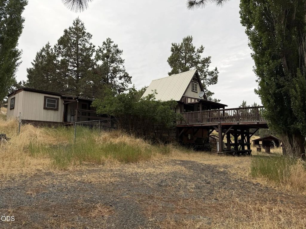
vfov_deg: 56.8
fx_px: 212
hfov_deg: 71.6
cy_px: 114
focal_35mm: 24
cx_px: 153
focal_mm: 6.76
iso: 80
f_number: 1.78
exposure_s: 1/765
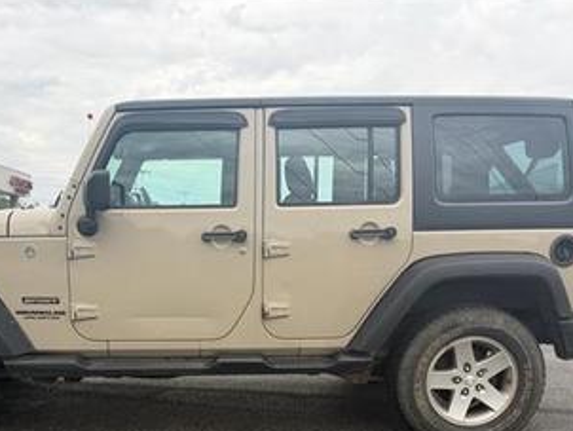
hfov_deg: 46.5
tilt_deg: -7.3
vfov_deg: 34.8
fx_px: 663
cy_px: 347
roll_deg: -3.5
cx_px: 224
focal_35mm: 40
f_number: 1.78
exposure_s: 1/898
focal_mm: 6.76
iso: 80
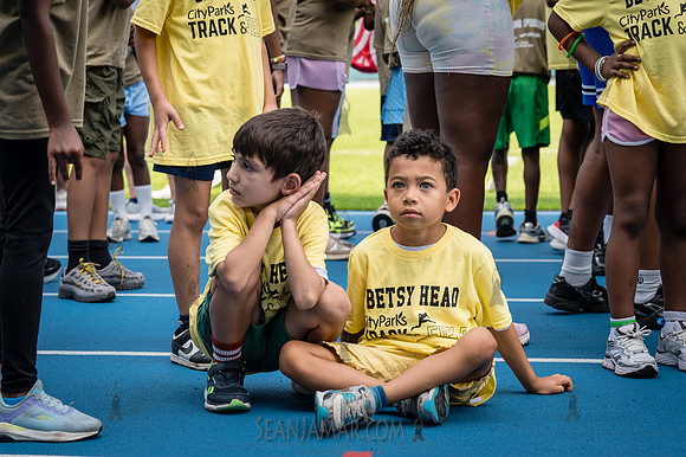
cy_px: 181
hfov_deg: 24.7
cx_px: 295
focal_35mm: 82
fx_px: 1562
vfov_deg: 16.6
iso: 100
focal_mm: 67
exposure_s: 1/160
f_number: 5
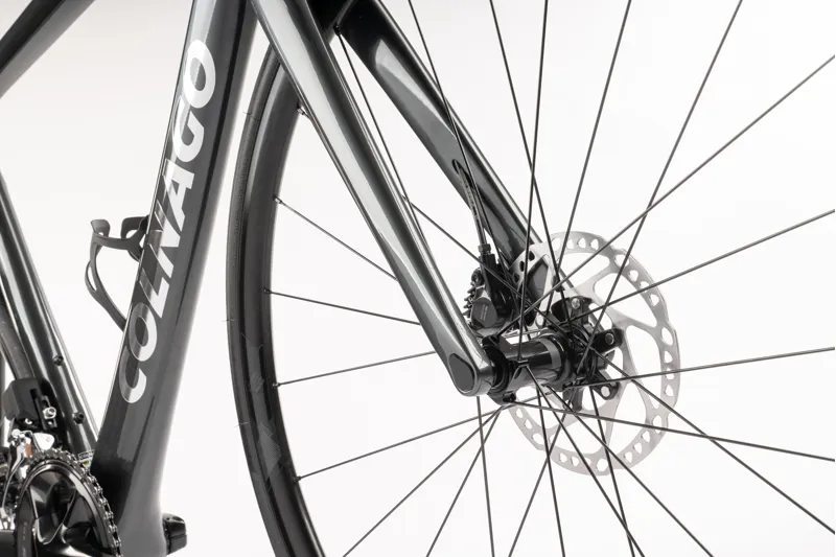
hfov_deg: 35.6
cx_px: 418
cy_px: 278
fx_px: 1300
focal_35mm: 56
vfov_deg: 24.2
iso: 100
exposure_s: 1/160
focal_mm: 56
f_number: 16
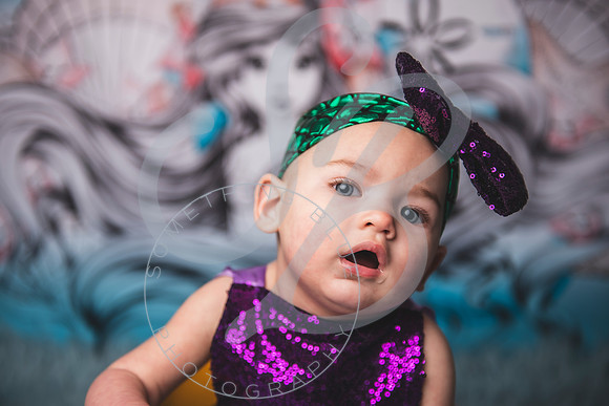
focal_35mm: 53
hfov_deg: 37.8
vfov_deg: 25.8
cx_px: 289
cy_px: 213
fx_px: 888
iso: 100
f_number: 2.8
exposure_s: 1/160
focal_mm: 50
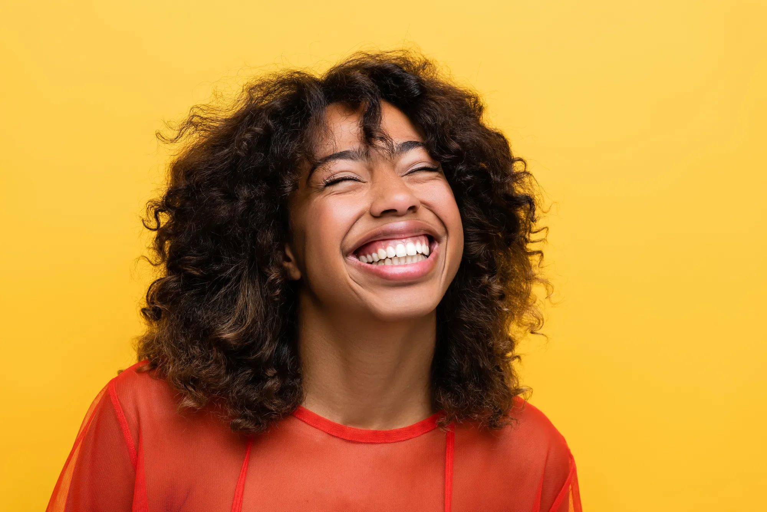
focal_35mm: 70
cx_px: 384
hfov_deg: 28.8
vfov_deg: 19.5
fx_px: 1492
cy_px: 256
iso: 100
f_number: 8
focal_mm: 70
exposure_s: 1/200
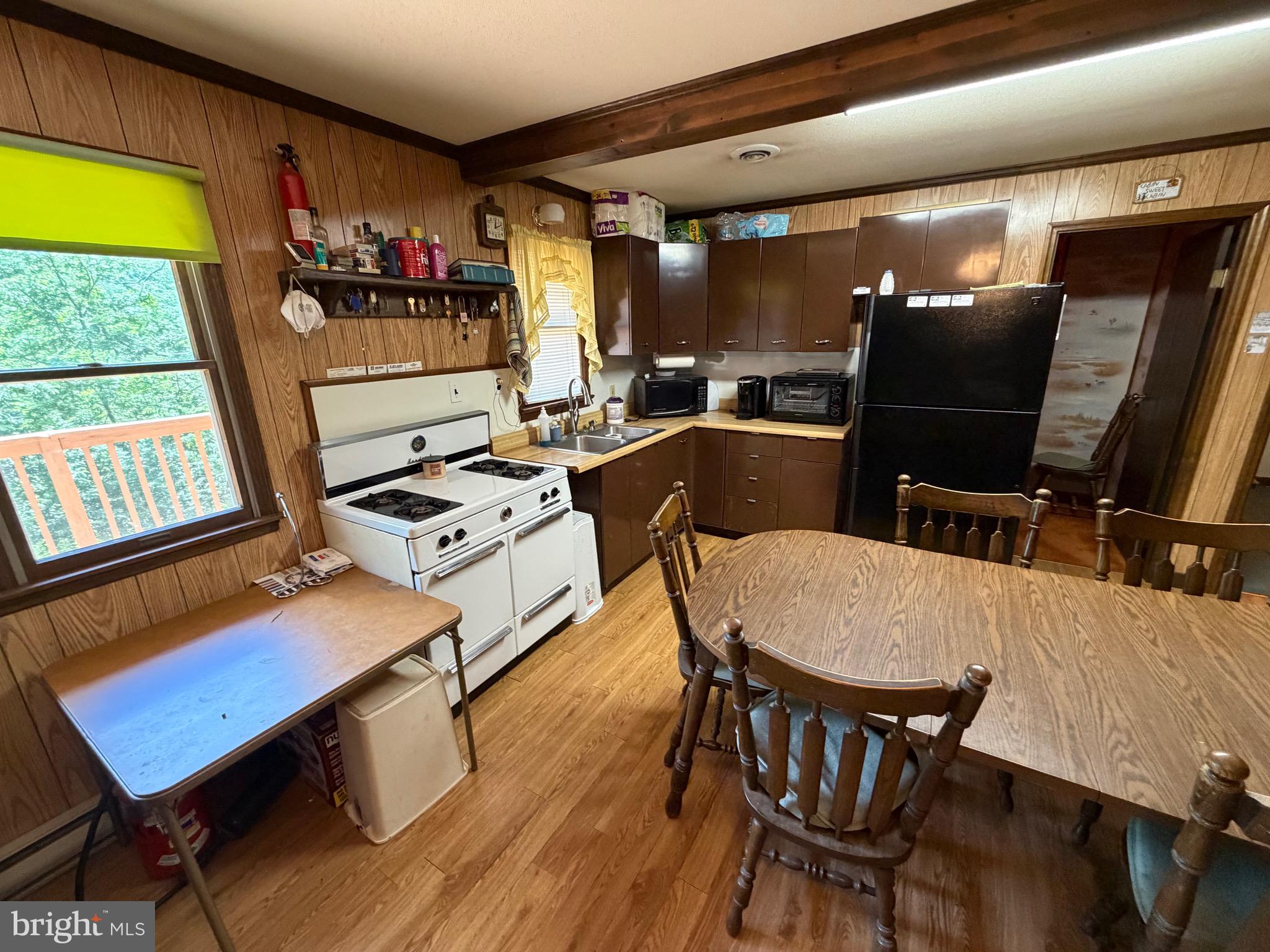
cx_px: 635
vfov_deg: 85.7
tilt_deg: -16.2
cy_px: 476
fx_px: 514
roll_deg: +1.5
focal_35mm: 14
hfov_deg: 102.1
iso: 500
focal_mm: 2.22
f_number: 2.2
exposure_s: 1/60
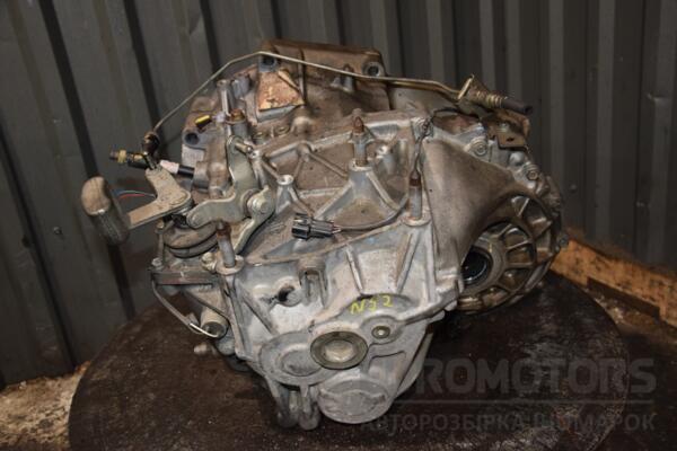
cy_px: 226
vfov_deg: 36.9
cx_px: 338
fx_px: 677
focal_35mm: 36
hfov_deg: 53.1
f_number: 5
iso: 800
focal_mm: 24
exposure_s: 1/60
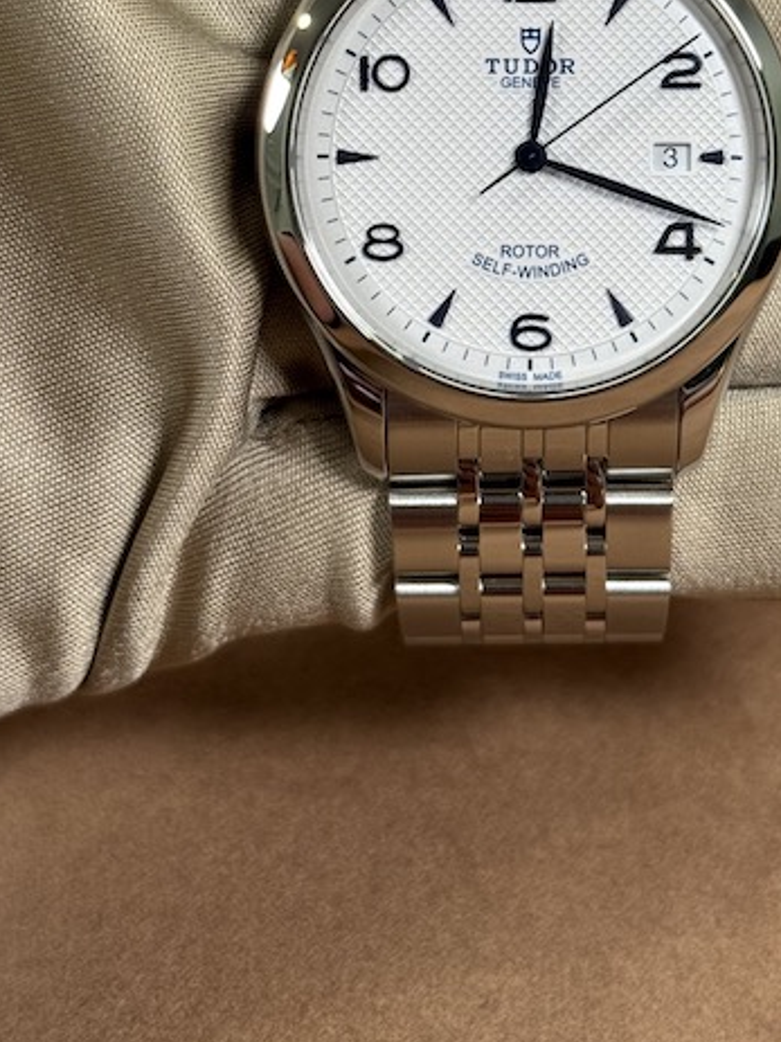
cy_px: 158
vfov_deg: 23.1
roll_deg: +0.4
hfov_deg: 17.7
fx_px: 2498
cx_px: 506
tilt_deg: -24.5
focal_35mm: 83
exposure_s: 1/63
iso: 100
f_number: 1.78
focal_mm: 6.76
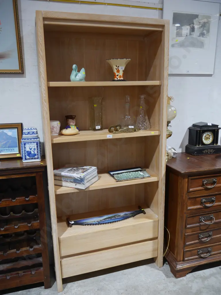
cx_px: 110
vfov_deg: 63.4
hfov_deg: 49.8
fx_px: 238
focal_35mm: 28
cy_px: 148
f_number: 3.5
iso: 400
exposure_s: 1/60
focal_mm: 14
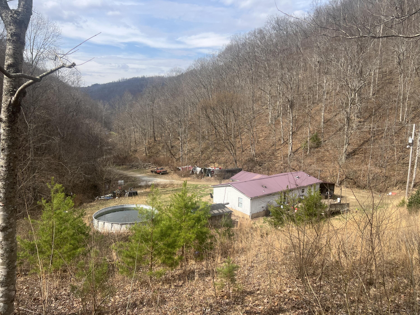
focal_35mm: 26
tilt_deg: -8.7
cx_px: 210
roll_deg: -1.0
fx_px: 315
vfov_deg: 53.1
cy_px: 158
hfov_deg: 67.3
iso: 50
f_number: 1.5
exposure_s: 1/3077
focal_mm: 5.7
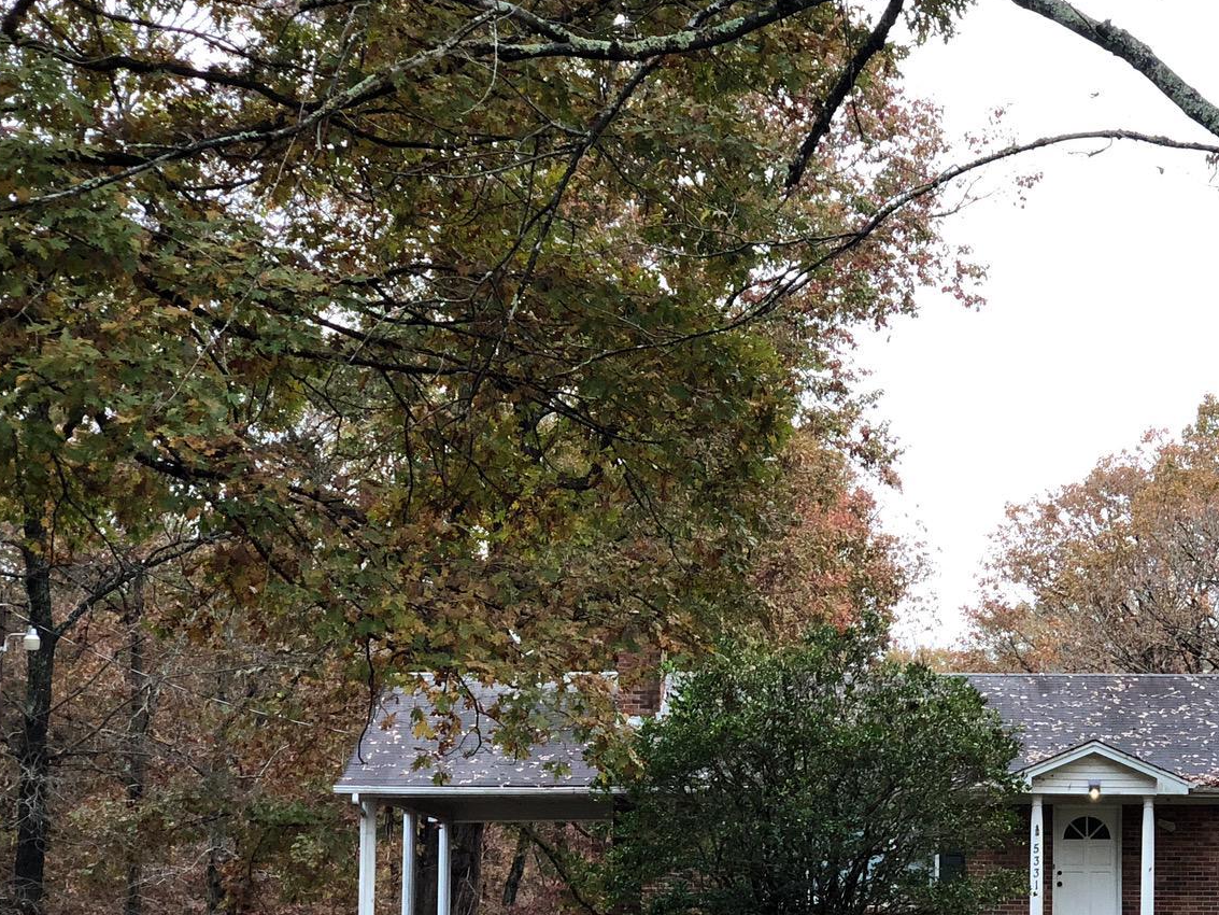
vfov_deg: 15.6
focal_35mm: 94
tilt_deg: +2.5
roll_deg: -0.2
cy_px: 743
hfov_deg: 20.6
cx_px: 1019
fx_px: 3311
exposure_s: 1/60
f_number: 2.4
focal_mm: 6
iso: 50
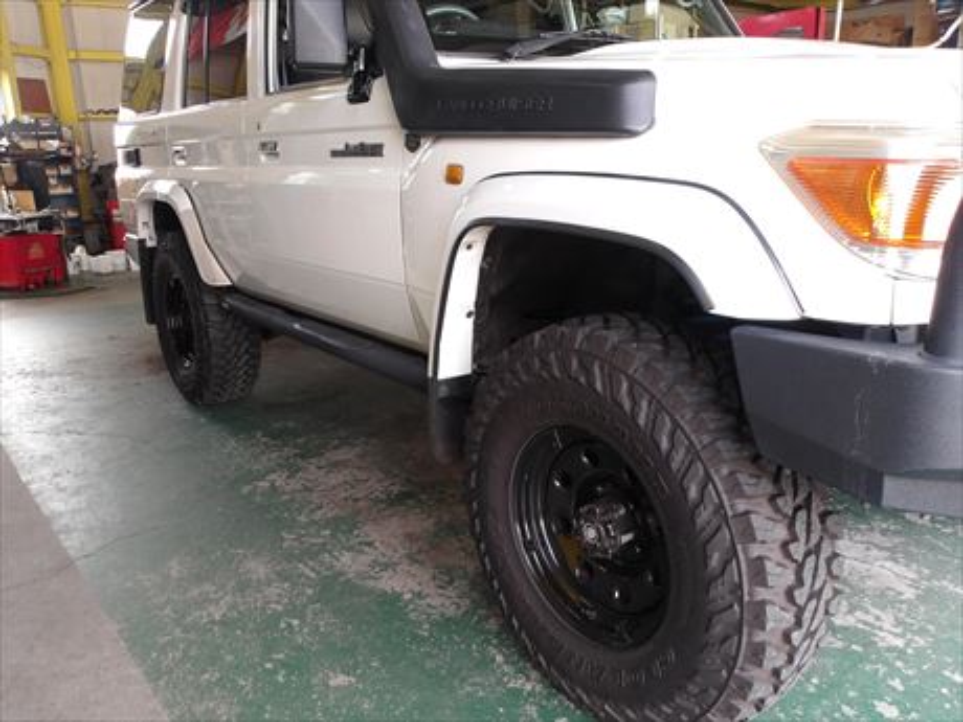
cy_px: 361
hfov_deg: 65.3
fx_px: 751
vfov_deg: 51.4
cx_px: 482
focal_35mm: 27
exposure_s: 1/34
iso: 100
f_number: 3
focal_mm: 4.9
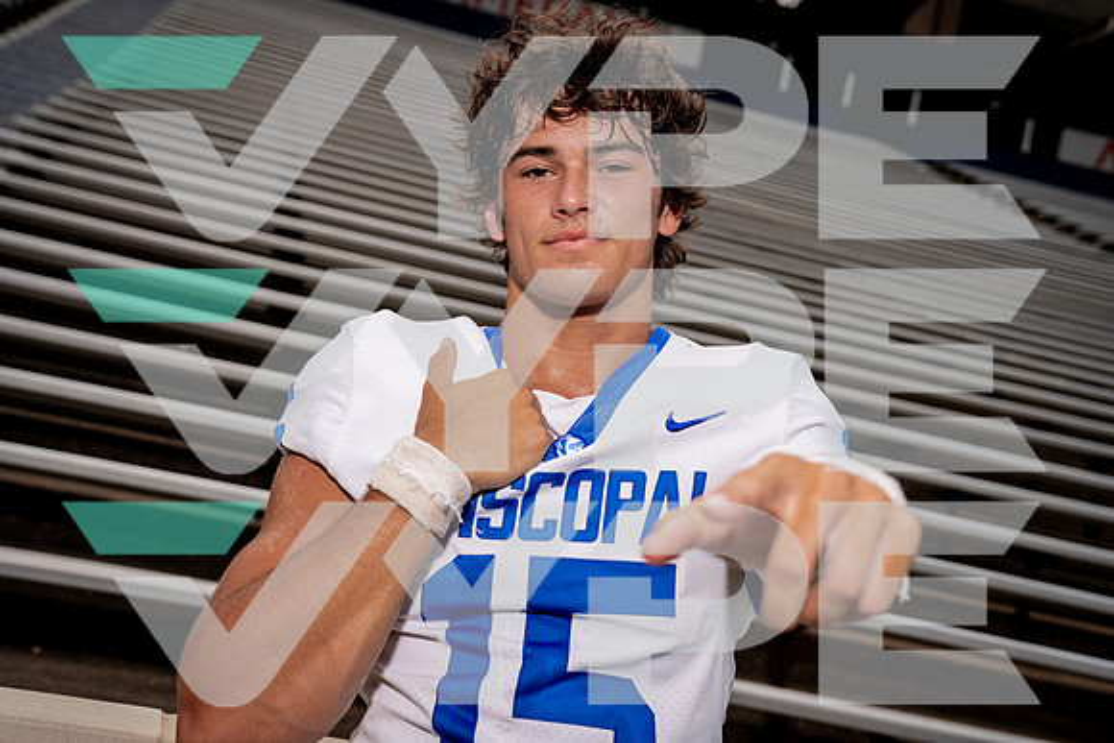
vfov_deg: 26.1
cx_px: 557
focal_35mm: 52
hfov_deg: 38.4
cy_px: 372
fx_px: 1601
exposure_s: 1/800
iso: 100
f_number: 5.6
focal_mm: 51
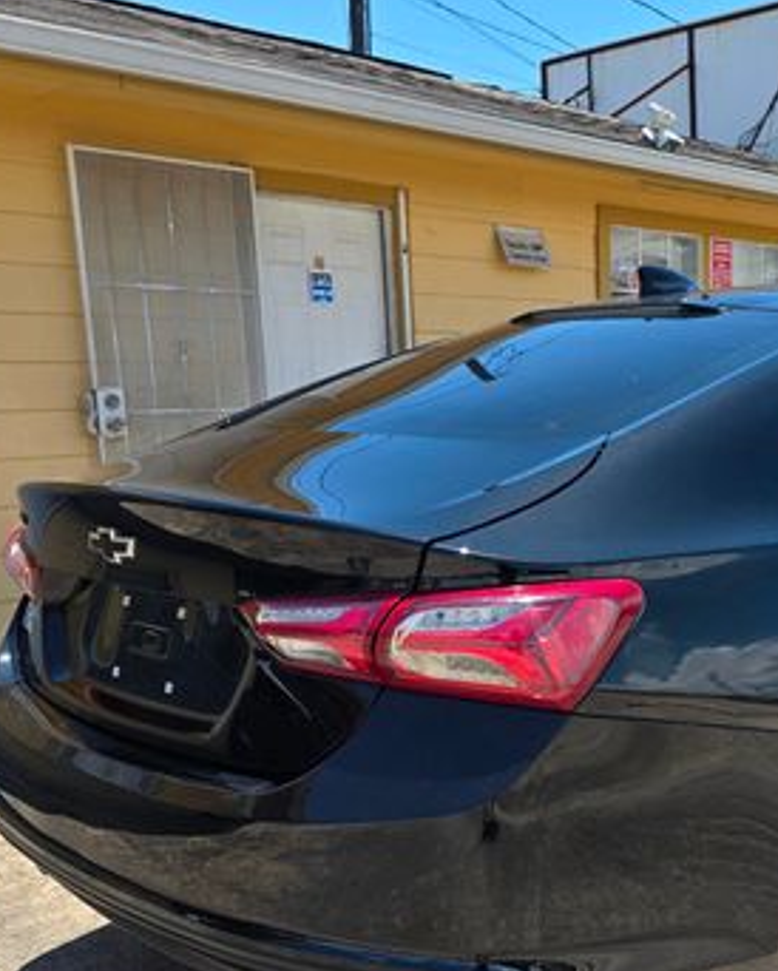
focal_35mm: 42
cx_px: 642
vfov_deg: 43.3
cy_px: 636
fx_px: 1208
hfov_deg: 34.4
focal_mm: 6.3
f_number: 1.7
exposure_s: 1/539
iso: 12
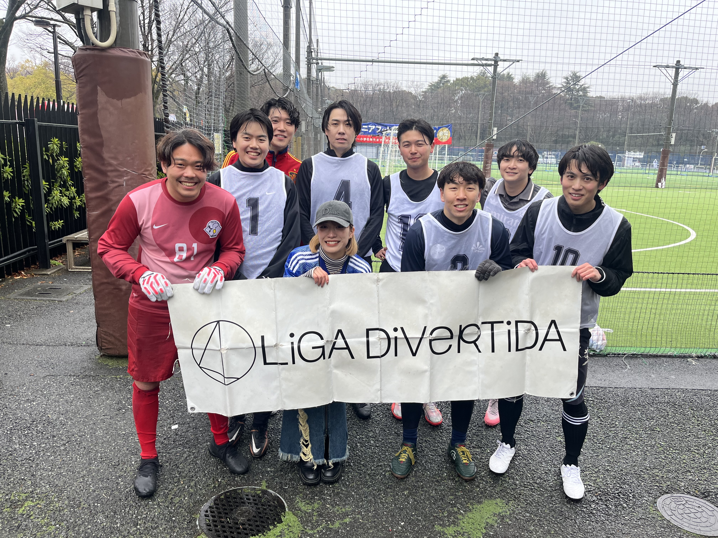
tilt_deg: -13.0
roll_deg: -1.2
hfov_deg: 67.3
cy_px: 269
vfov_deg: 53.1
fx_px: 539
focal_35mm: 26
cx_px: 359
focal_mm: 5.1
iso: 50
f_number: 1.6
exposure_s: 1/122
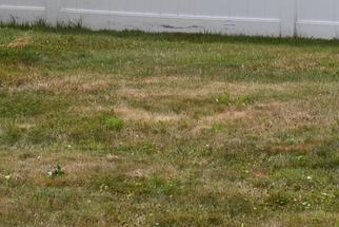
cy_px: -140
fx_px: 2244
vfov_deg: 5.7
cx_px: 320
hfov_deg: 8.6
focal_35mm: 238
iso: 100
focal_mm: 25
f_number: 7.1
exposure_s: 1/400
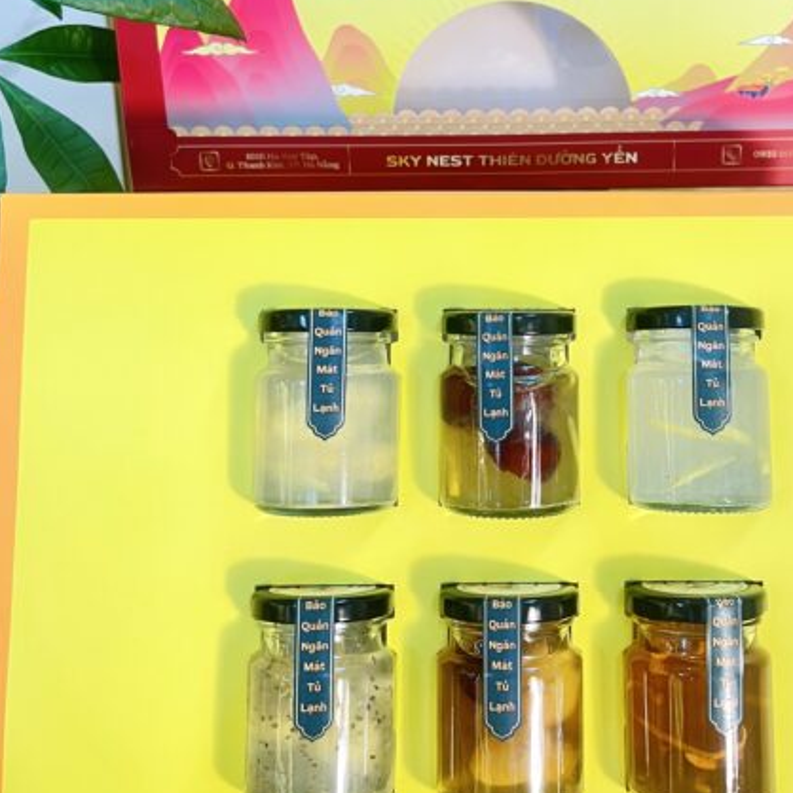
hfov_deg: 38.0
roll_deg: -0.3
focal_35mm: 44
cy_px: 243
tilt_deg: -18.2
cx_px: 520
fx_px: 1140
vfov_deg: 37.8
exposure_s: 1/50
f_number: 1.5
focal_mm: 5.7
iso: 100
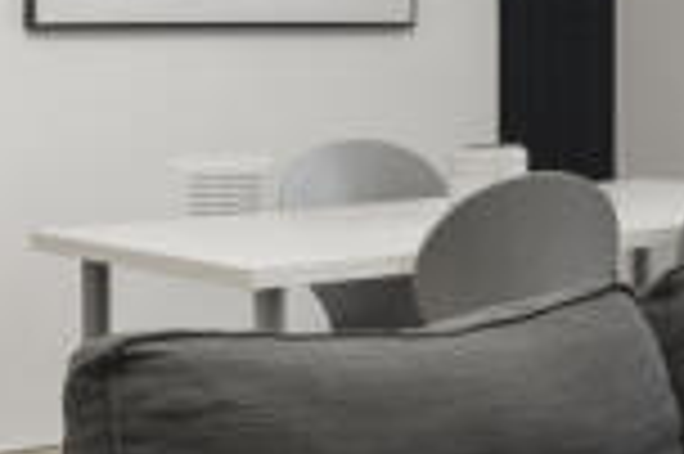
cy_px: -151
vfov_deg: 12.2
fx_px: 2050
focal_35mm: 108
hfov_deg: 18.3
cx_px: 742
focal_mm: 16
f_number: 11
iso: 400
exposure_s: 1/3
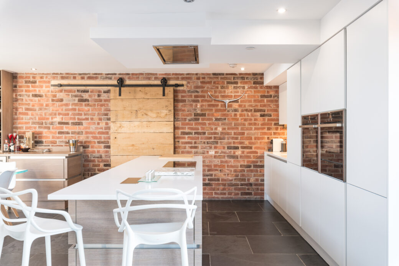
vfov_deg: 43.6
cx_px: 200
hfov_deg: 61.9
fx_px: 333
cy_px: 133
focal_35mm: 30
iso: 100
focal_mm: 30
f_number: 9
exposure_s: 1/1.67
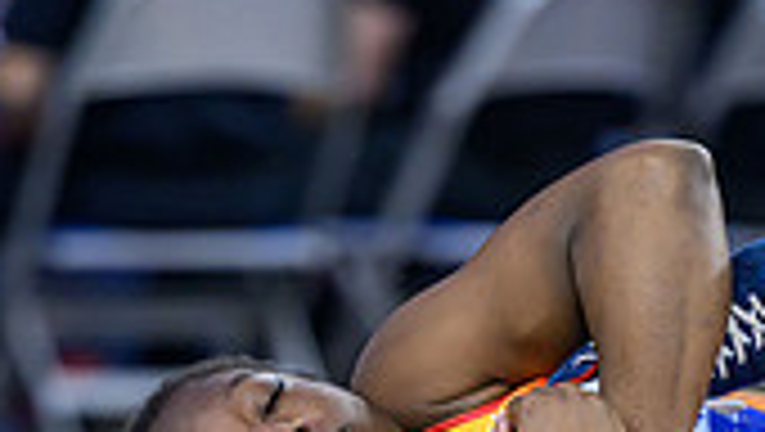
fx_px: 13401
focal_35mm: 660
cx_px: 360
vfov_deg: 1.8
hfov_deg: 3.3
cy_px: 700
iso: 3200
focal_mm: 185
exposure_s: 1/800
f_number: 2.8
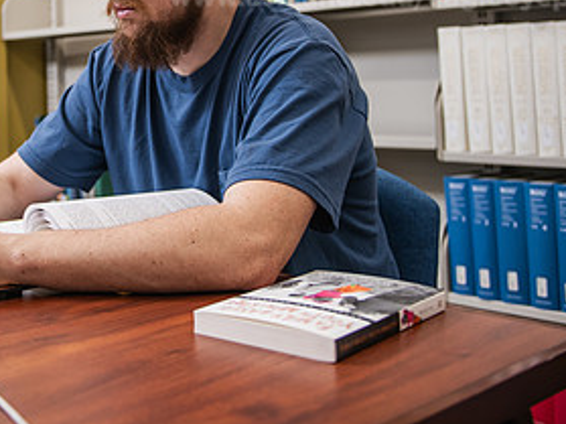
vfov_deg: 24.5
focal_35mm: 58
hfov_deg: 31.9
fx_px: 948
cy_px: 40
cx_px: 77
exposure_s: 1/250
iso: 500
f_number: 2.8
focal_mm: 29
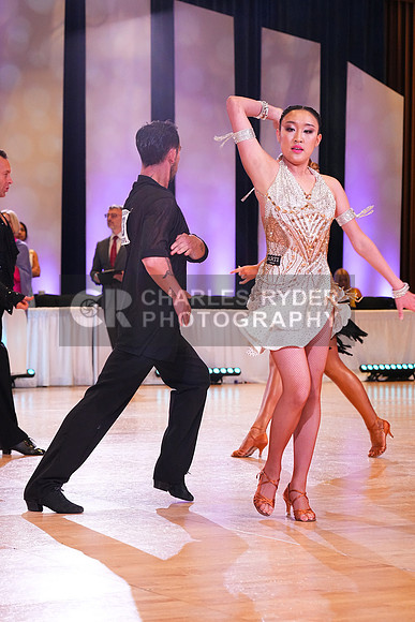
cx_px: 208
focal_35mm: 100
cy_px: 311
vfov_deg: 20.4
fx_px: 1728
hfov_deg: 13.7
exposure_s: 1/320
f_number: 6.3
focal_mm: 100
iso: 5000
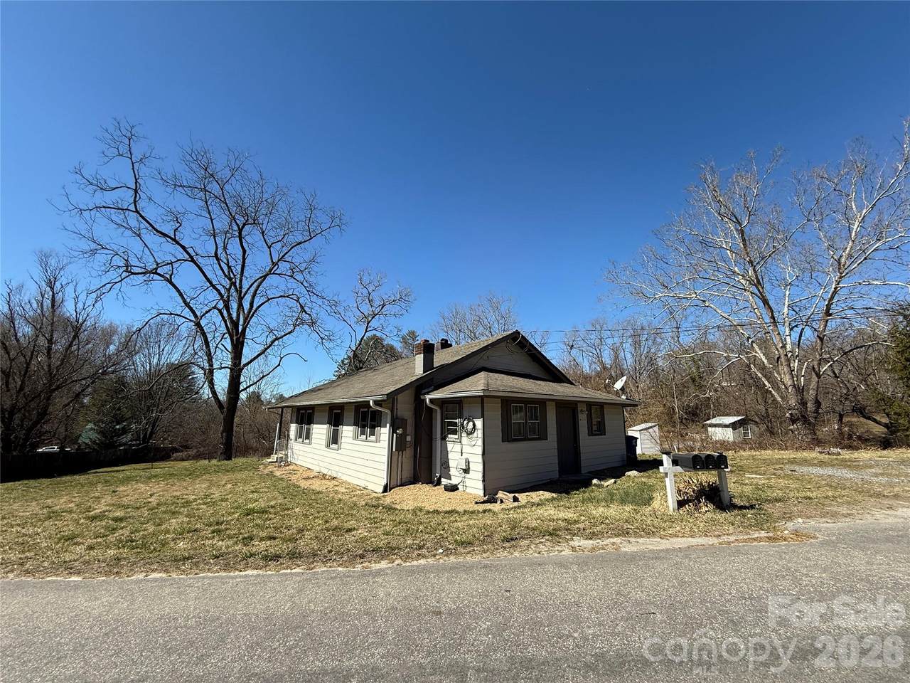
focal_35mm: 14
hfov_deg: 102.1
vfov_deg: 85.7
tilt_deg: +12.4
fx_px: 368
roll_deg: +1.4
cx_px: 455
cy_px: 342
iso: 50
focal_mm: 2.22
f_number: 2.2
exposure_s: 1/1745
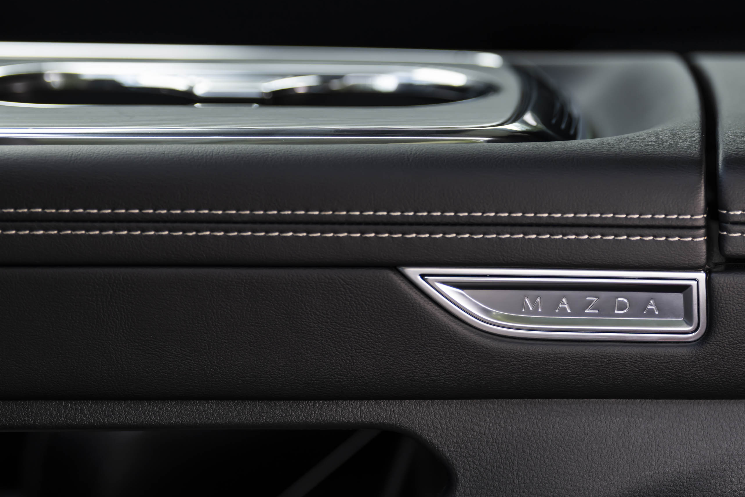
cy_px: 165
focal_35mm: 180
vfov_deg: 7.6
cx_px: 346
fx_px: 3724
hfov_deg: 11.4
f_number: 2.8
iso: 50
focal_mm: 132
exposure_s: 1/250
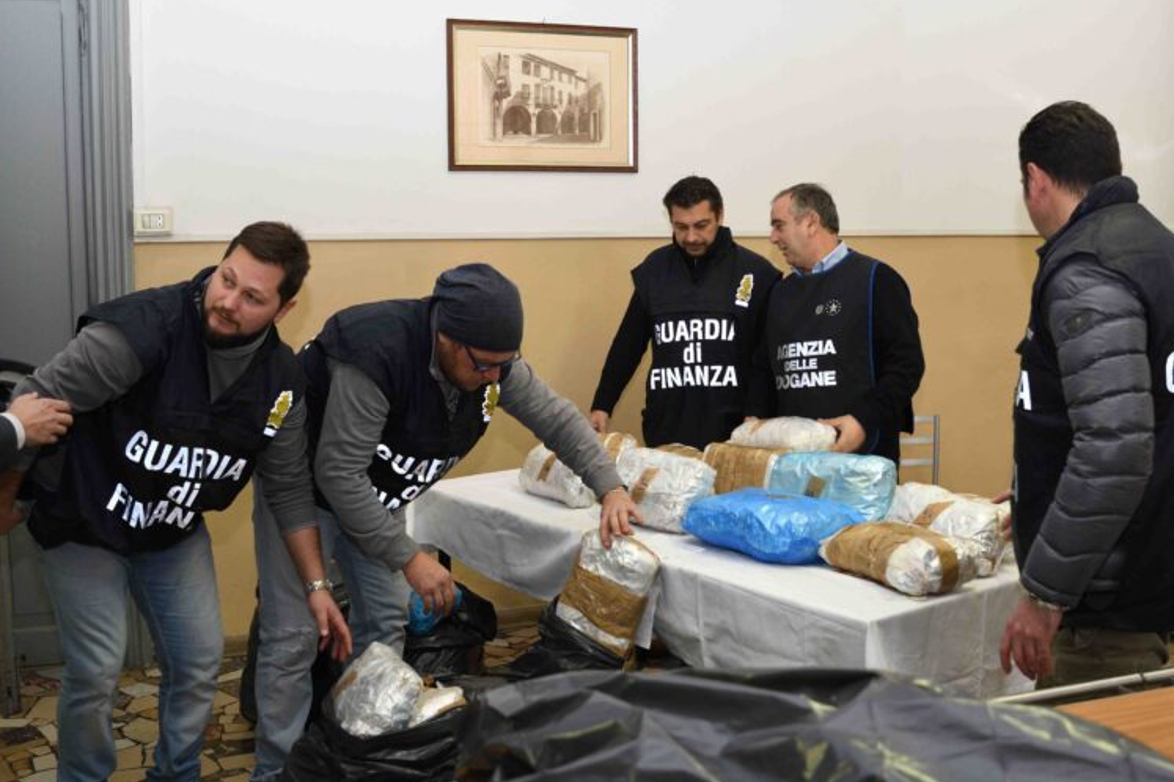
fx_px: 1207
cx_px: 591
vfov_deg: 35.9
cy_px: 391
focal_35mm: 37
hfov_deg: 51.9
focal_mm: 24
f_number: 4.5
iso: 640
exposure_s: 1/60
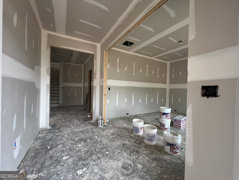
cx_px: 120
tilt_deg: -0.6
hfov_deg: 106.2
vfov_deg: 89.9
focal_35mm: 13
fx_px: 90
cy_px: 90
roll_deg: -1.1
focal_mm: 1.57
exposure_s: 1/60
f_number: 1.8
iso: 400
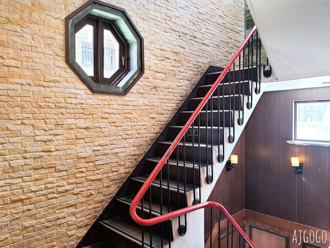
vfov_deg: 53.1
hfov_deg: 67.3
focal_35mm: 26
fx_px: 248
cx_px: 165
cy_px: 124
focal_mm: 4.32
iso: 250
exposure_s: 1/60
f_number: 1.7
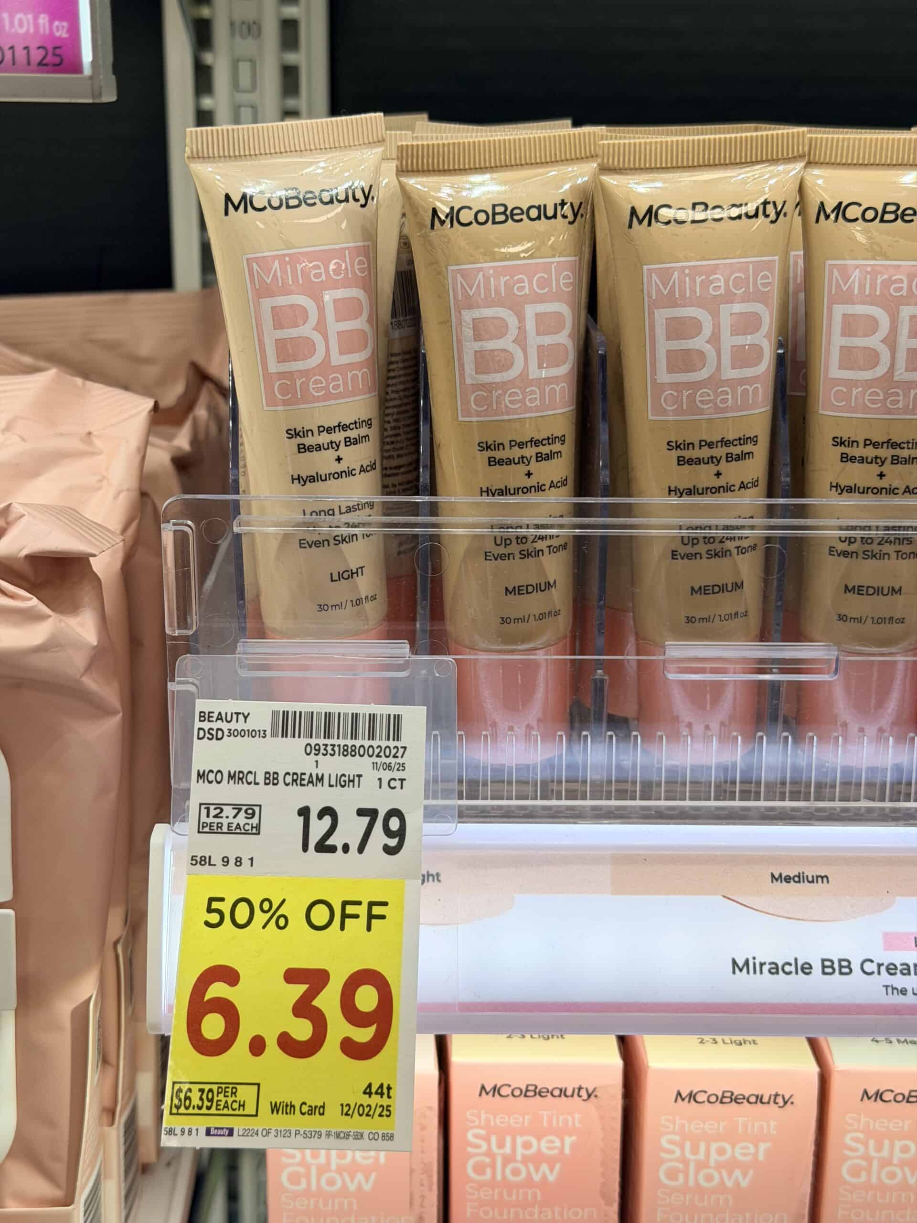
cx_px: 458
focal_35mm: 48
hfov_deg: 30.3
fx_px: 1695
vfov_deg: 39.7
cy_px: 612
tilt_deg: -18.2
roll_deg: -0.5
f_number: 1.78
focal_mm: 6.76
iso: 64
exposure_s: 1/304
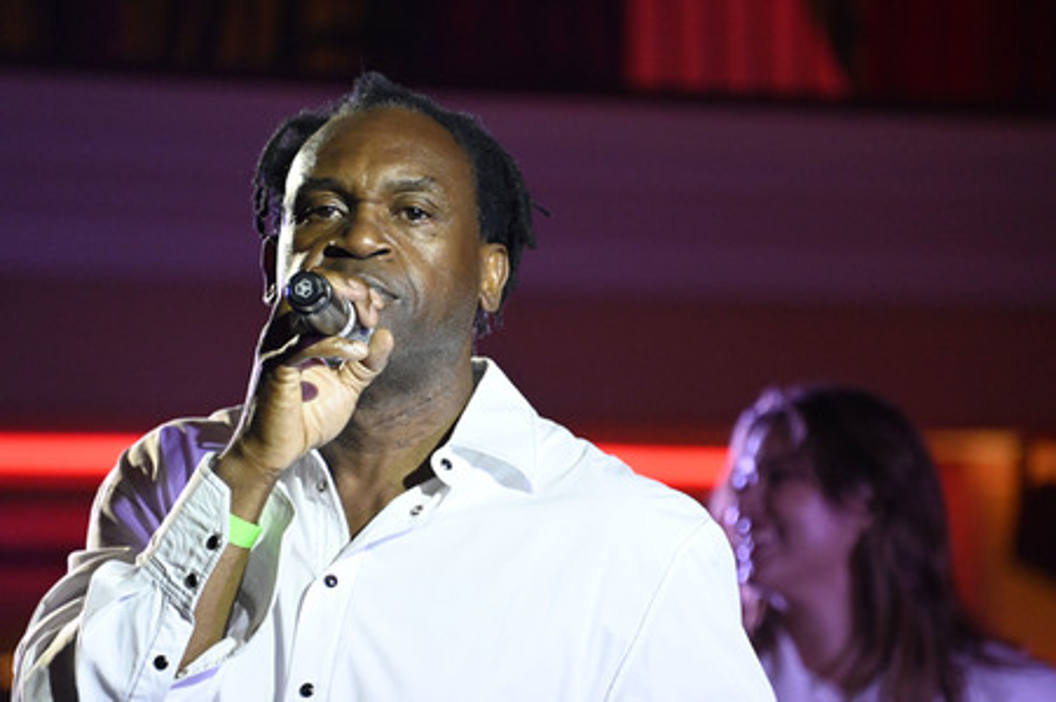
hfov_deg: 6.9
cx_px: 528
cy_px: 351
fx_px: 8793
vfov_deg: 4.6
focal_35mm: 300
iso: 8000
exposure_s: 1/320
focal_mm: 300
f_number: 5.6
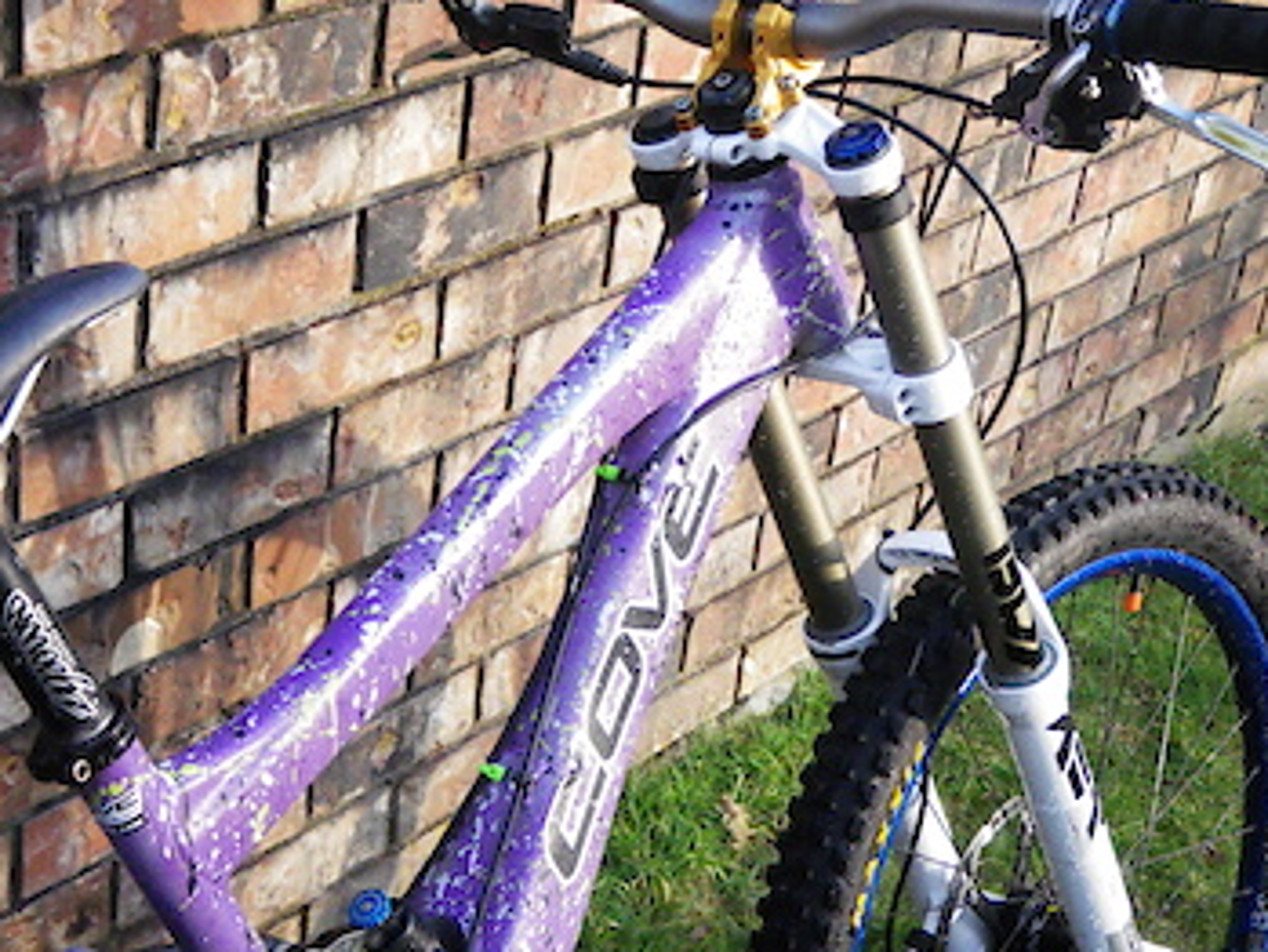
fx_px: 2675
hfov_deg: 26.7
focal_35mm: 73
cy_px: 667
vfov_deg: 20.1
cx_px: 647
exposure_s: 1/60
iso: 125
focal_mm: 9.1
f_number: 4.4
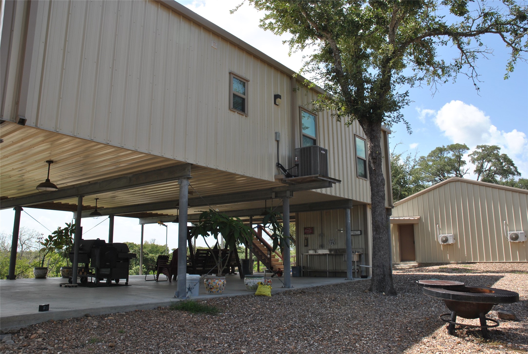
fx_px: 396
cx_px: 264
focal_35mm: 27
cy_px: 177
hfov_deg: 67.3
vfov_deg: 48.0
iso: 100
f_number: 7.1
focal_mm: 18
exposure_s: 1/200
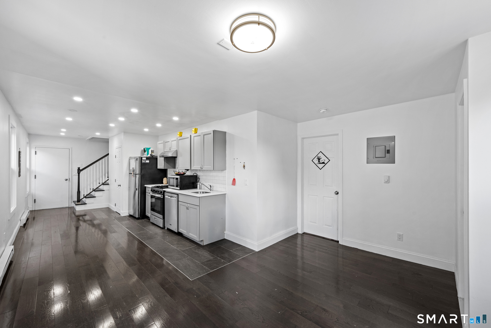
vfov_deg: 81.2
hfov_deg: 104.3
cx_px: 246
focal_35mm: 14
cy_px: 164
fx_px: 191
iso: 400
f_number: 9
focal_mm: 14
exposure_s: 1/5
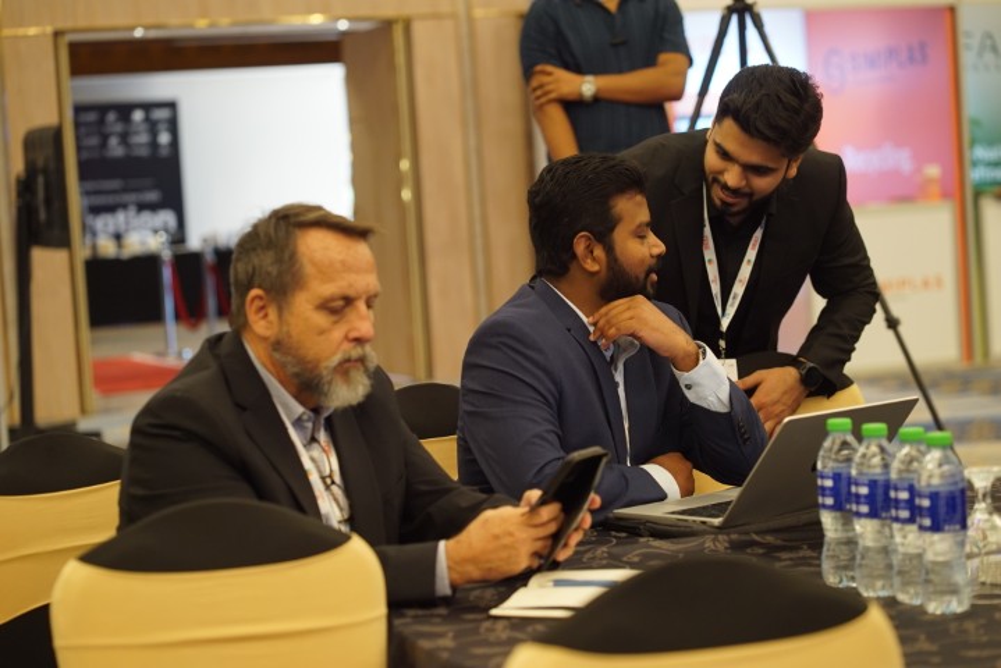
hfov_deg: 23.9
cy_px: 334
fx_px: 2364
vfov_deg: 16.1
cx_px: 500
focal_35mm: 85
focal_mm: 85
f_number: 3.2
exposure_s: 1/160
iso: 1600
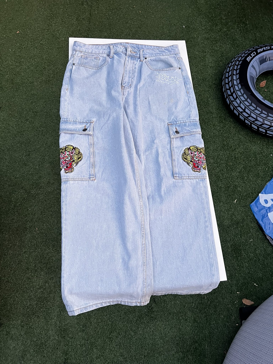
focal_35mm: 26
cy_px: 182
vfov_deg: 67.3
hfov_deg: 53.1
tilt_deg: -69.6
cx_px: 136
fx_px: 273
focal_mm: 5.7
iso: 400
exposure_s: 1/60
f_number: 1.5
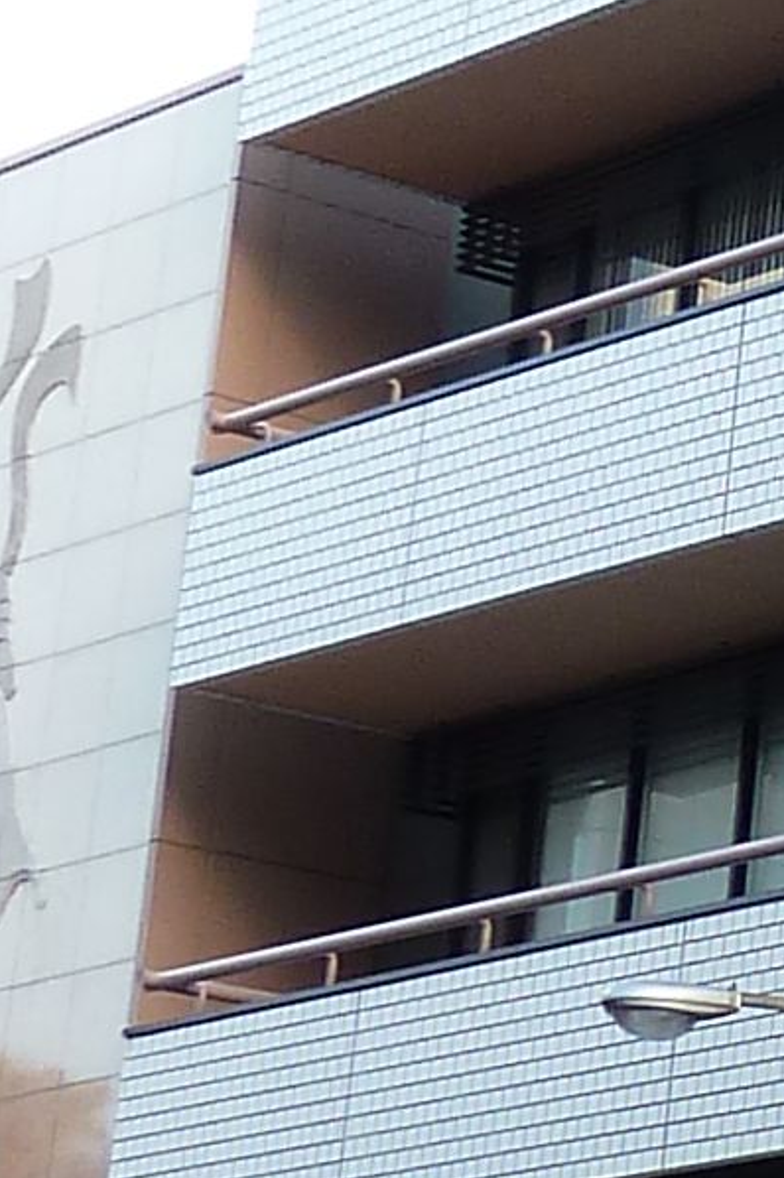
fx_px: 5690
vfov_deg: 11.8
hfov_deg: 7.1
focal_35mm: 174
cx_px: 2352
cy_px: 347
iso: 80
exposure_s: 1/60
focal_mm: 4.1
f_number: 3.3
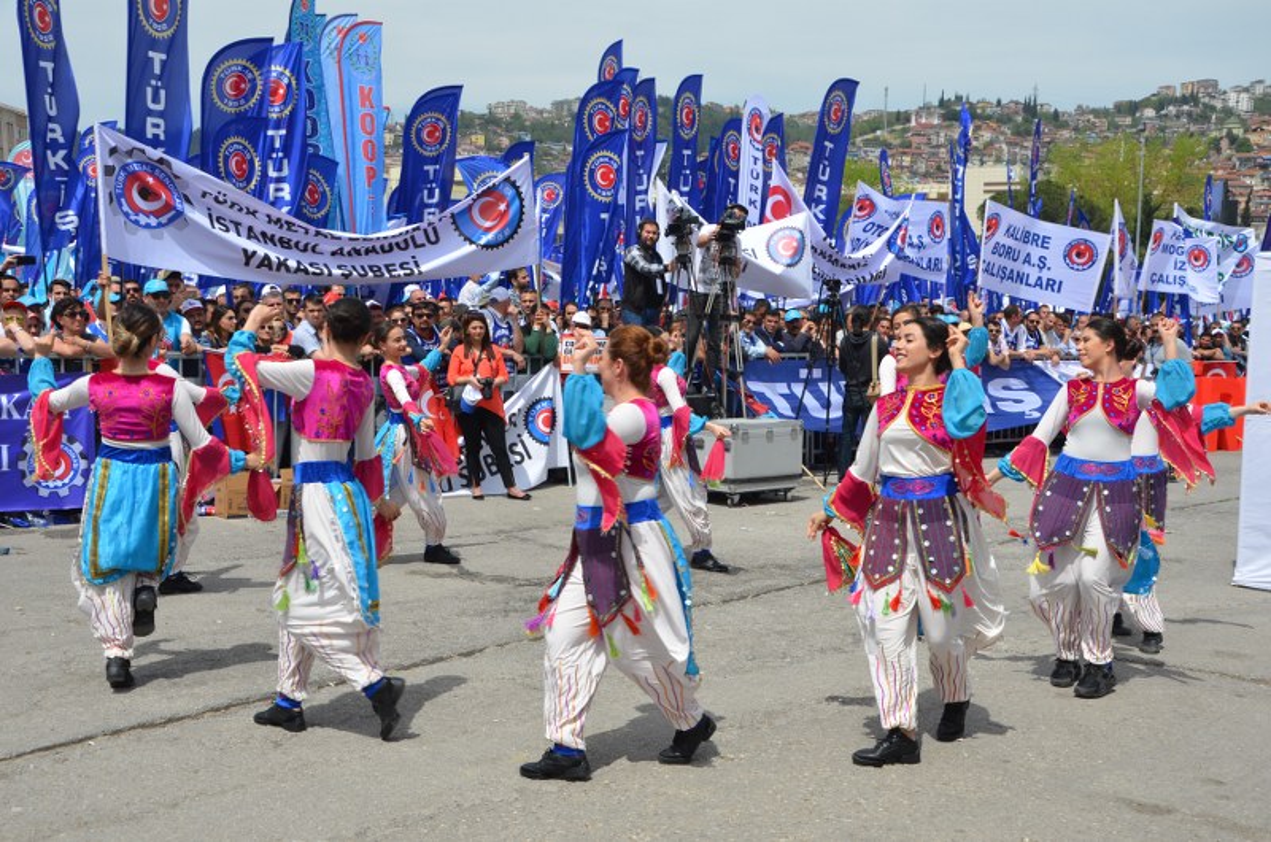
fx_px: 1480
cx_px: 636
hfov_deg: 46.5
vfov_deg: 31.8
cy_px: 421
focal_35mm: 42
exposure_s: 1/250
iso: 100
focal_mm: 28
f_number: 8
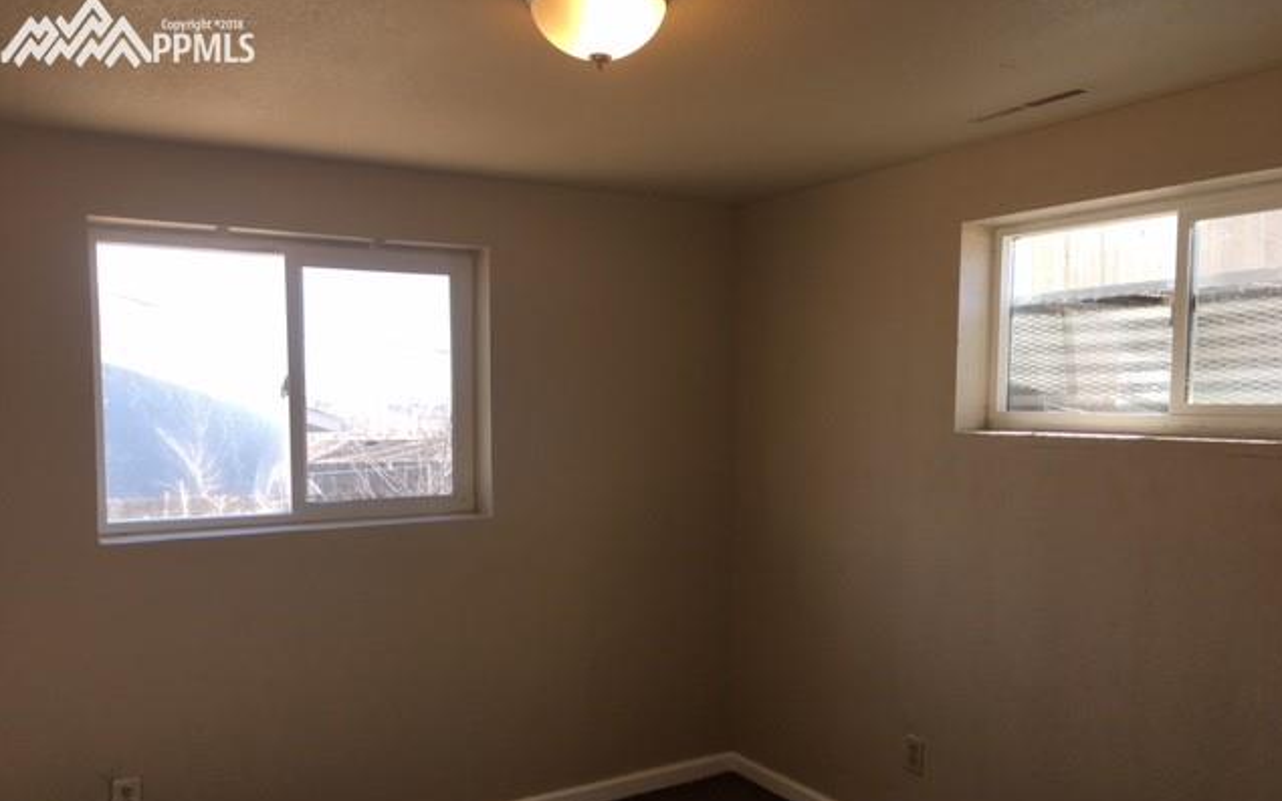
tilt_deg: -3.8
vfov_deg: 40.4
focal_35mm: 31
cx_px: 644
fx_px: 1083
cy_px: 476
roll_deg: +0.1
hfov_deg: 61.2
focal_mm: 4.15
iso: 25
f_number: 2.2
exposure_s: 1/72
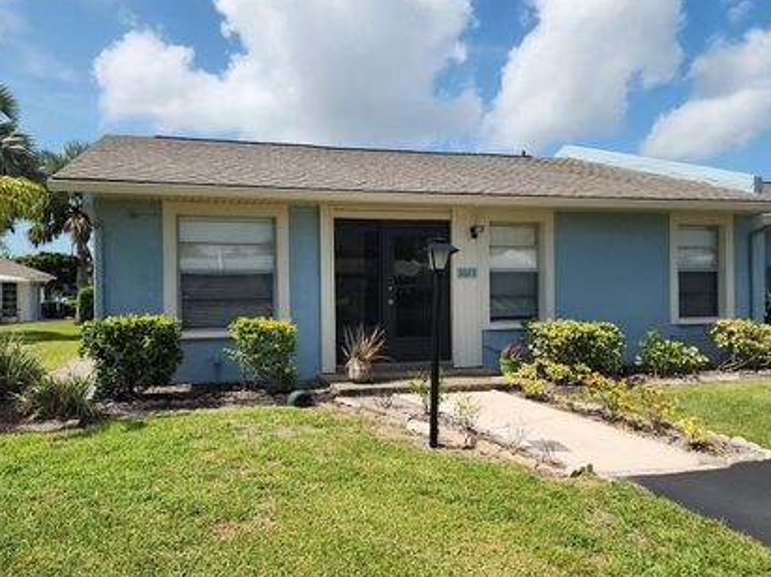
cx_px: 347
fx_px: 623
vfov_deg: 49.7
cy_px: 297
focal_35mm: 28
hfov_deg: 63.3
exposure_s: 1/1258
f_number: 1.8
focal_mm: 6.4
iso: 12
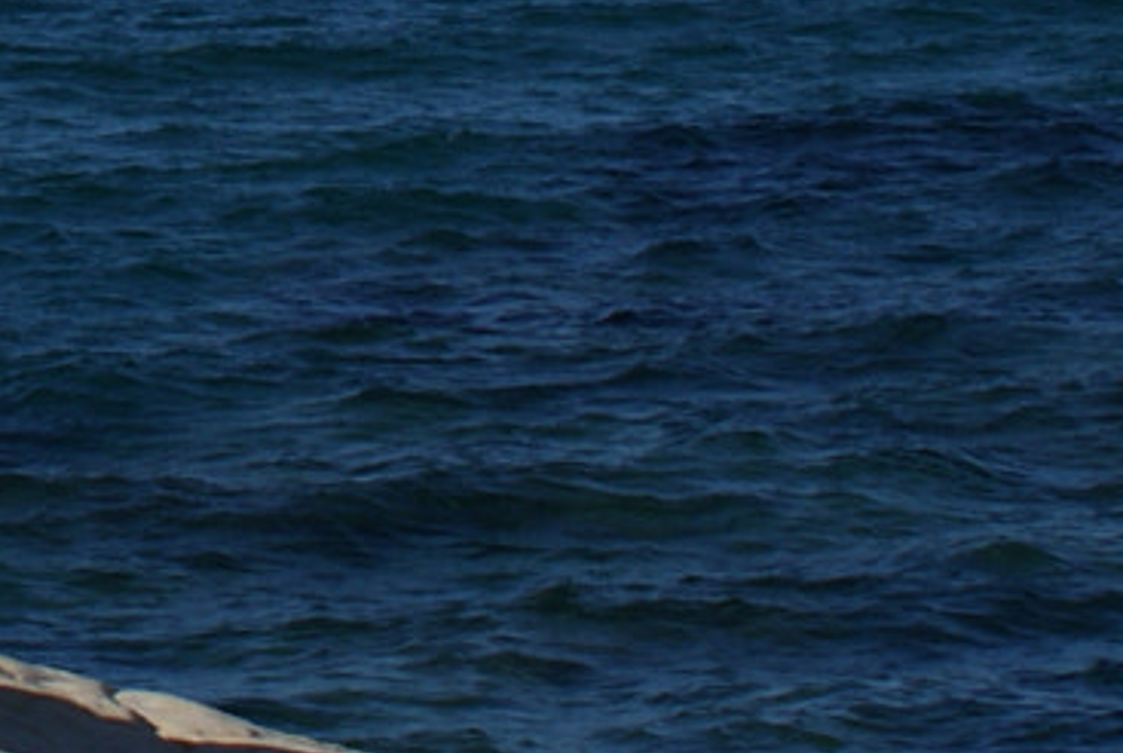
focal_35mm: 293
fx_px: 9148
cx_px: -1129
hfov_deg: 6.8
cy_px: -1079
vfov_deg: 4.6
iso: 100
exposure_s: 1/500
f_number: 9
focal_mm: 35
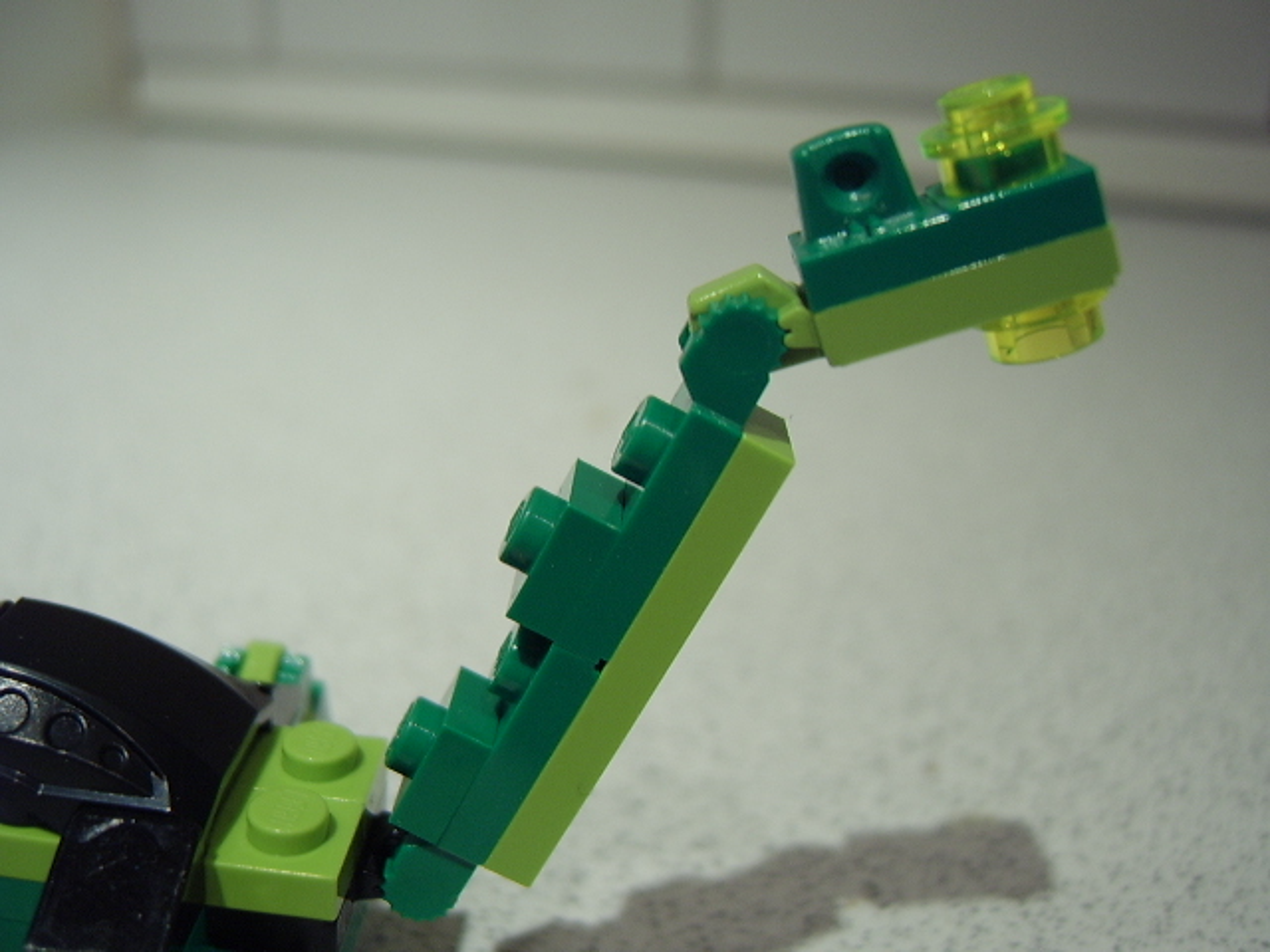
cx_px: 635
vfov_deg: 45.4
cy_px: 476
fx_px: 1137
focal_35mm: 31
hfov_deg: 58.4
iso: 100
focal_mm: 8.13
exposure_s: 1/13
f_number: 2.7
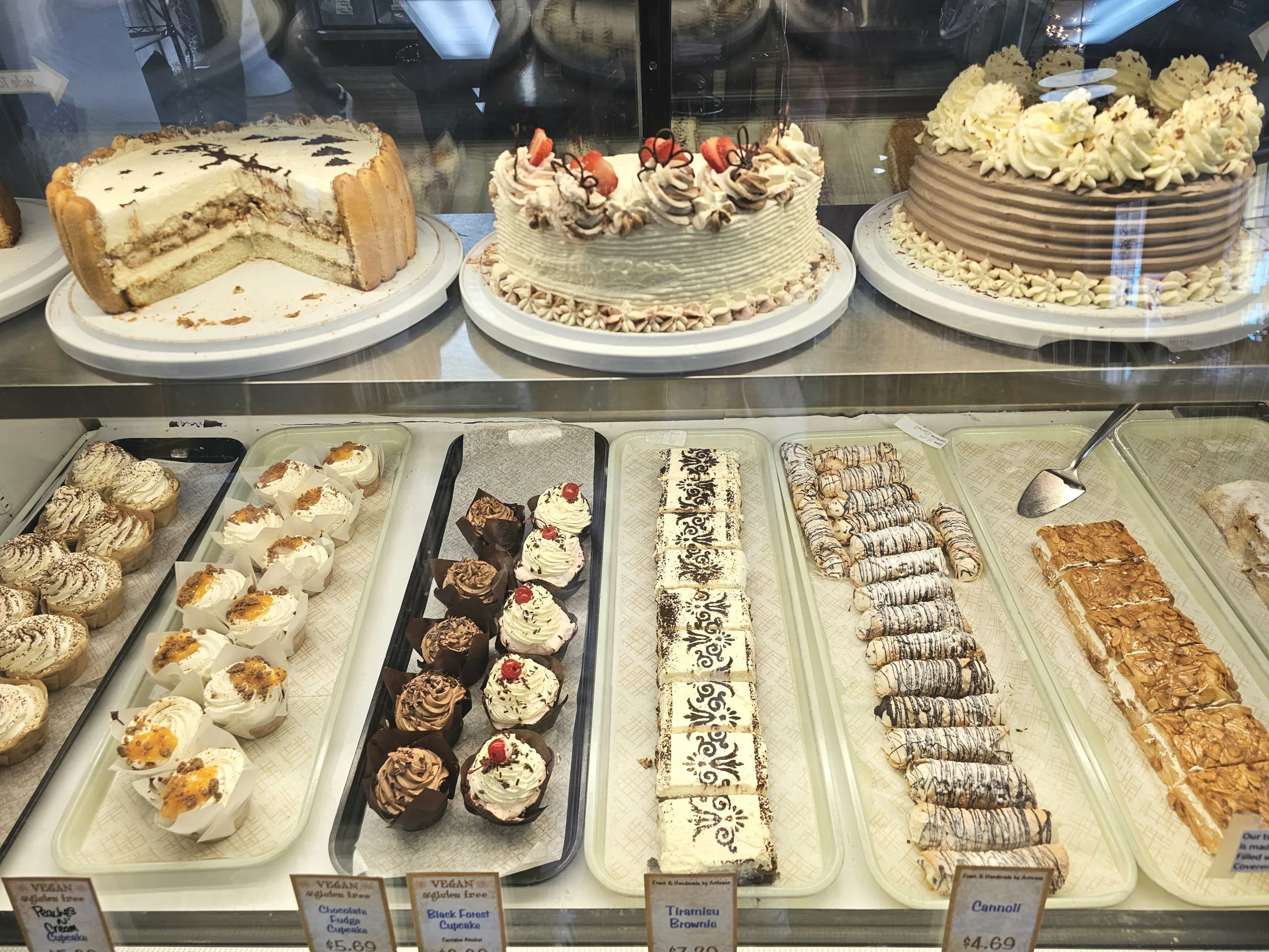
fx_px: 843
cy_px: 476
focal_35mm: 23
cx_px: 634
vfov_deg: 58.9
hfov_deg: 73.9
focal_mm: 6.3
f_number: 1.7
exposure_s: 1/120
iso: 100
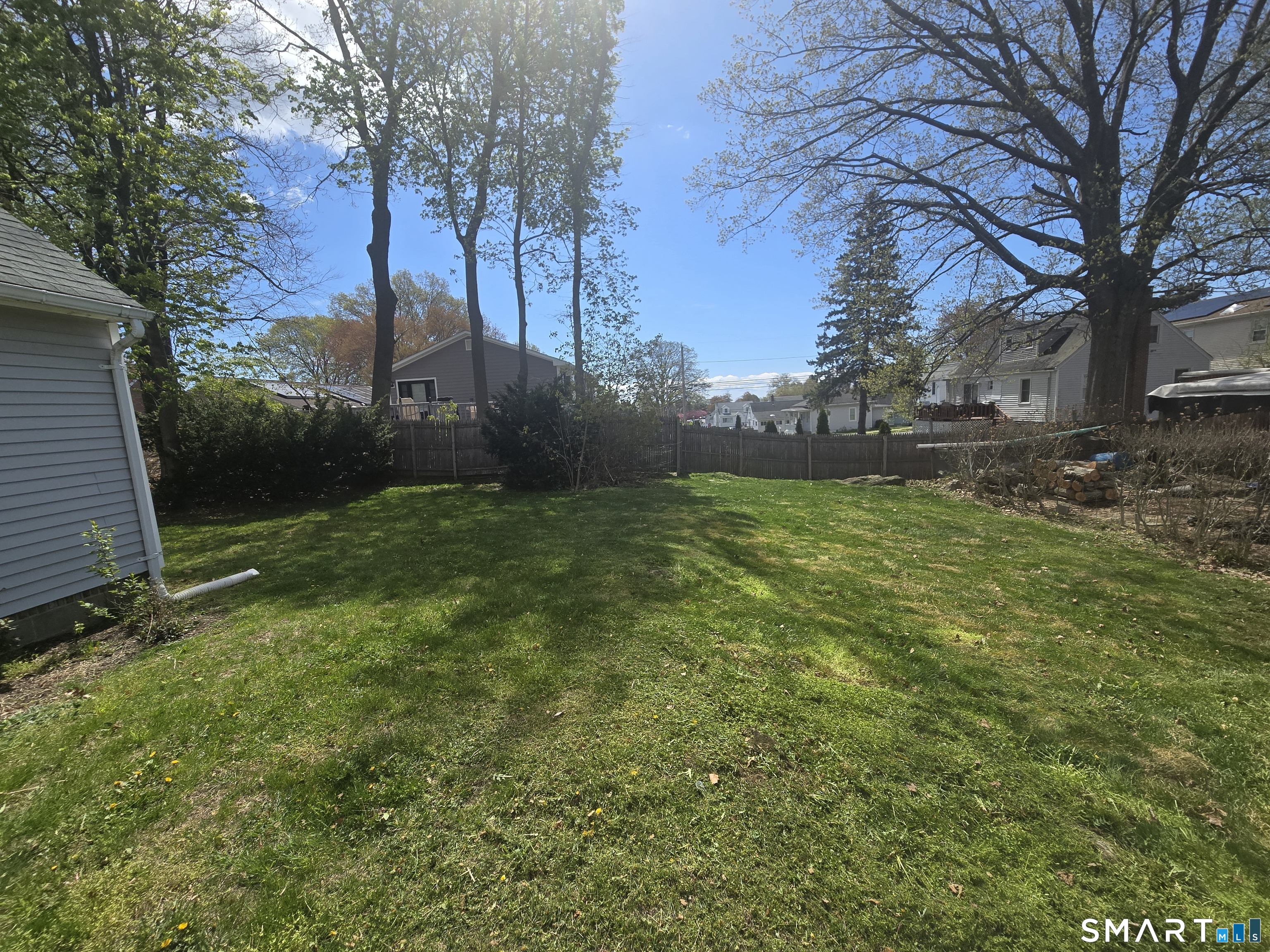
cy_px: 476
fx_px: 477
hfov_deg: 106.2
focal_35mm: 13
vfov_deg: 89.9
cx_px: 635
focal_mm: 2.2
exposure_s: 1/2296
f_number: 2.2
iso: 50
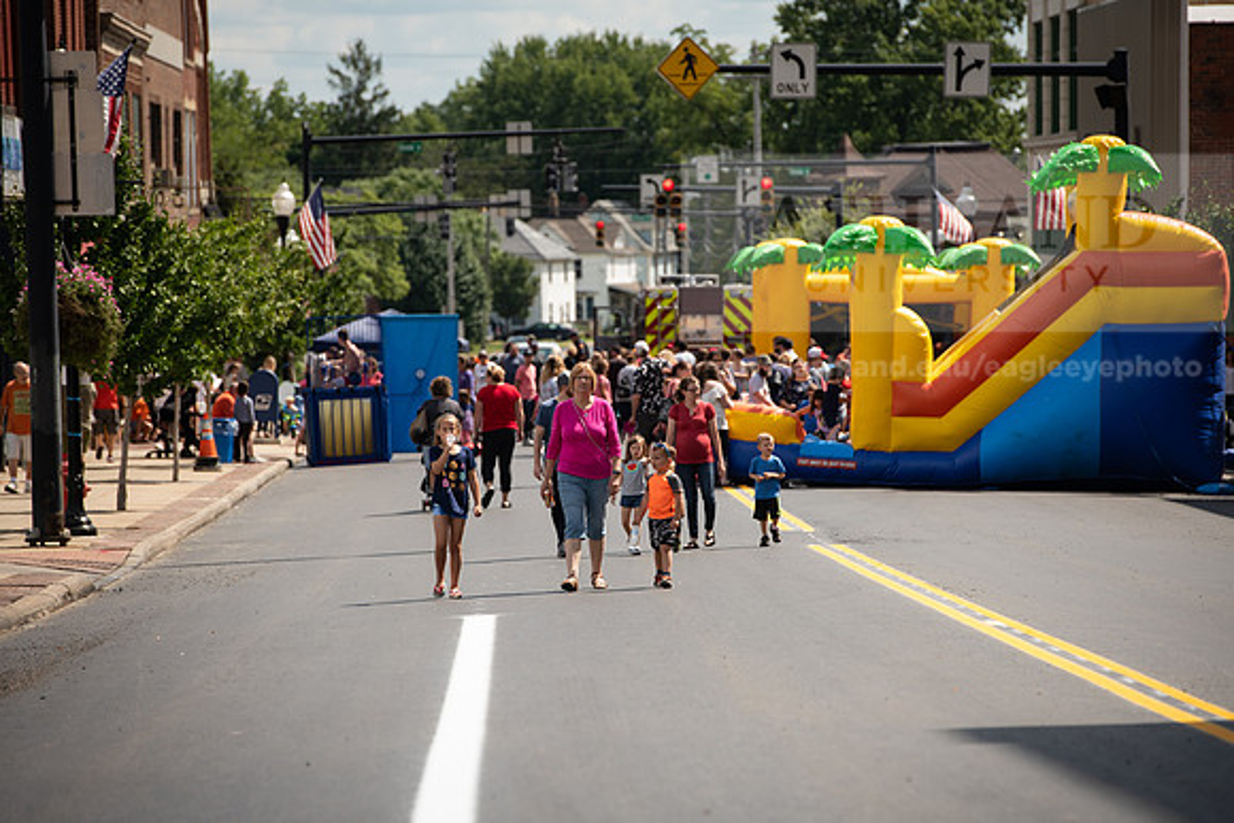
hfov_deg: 10.5
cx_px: 617
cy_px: 412
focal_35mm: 195
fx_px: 6685
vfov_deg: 7.0
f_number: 5.6
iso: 200
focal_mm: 195
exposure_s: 1/800
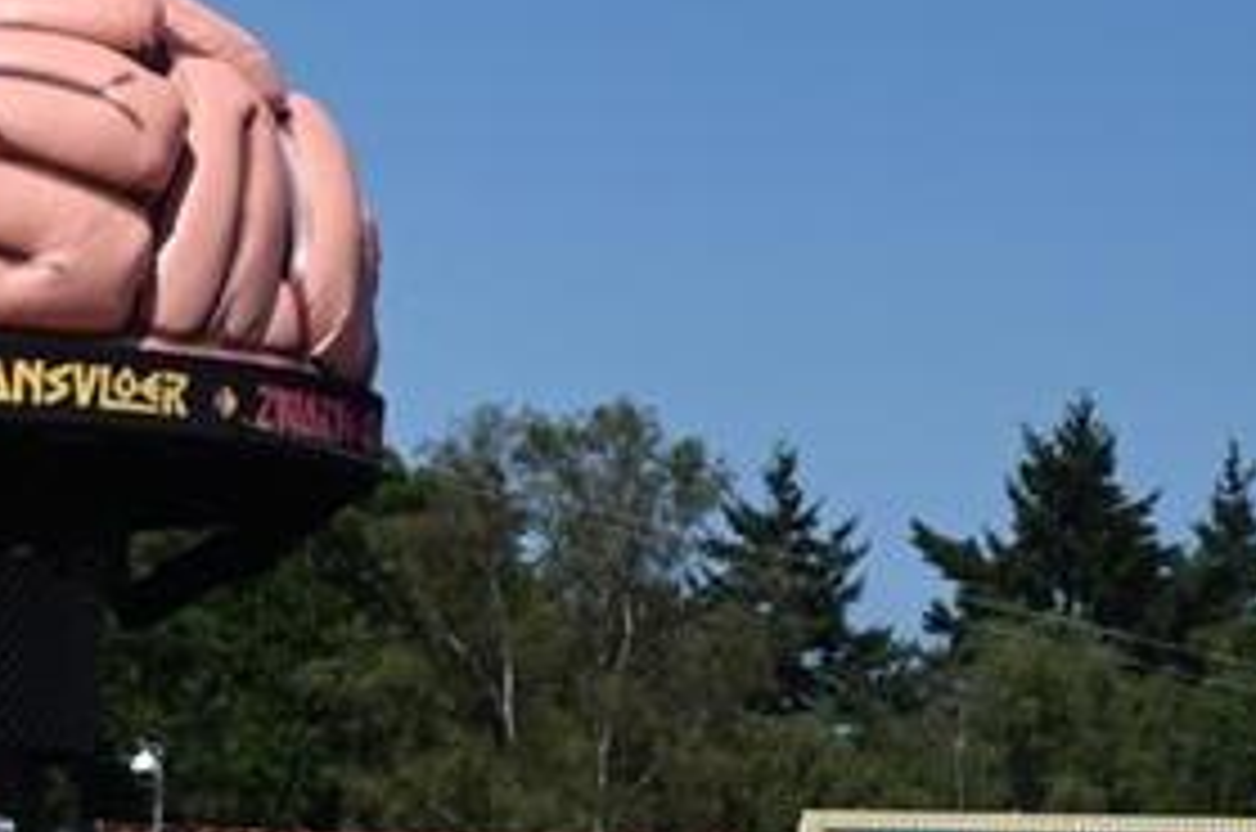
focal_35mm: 249
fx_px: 8672
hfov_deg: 8.2
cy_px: 1077
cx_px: -482
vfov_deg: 5.5
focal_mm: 70
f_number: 3.5
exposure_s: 1/8000
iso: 320
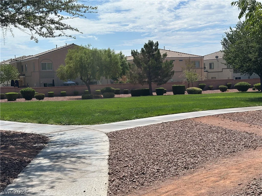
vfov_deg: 30.3
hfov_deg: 39.7
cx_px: 131
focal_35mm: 48
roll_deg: +2.2
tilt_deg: -3.4
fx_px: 363
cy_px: 98
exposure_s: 1/5882
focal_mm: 6.86
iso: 64
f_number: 1.78
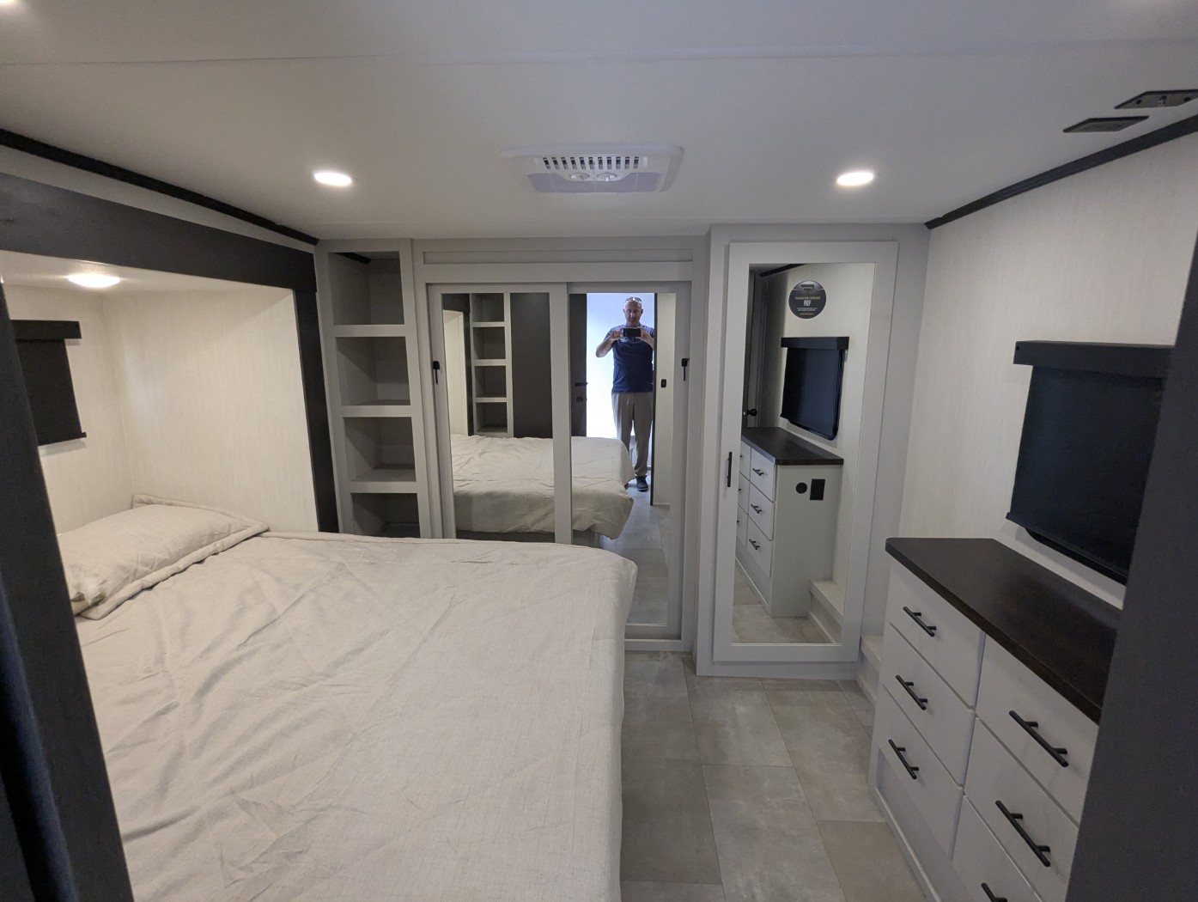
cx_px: 599
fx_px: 554
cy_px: 451
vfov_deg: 78.2
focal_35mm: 16
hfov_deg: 94.4
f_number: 2.2
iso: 310
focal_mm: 2.35
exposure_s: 1/149
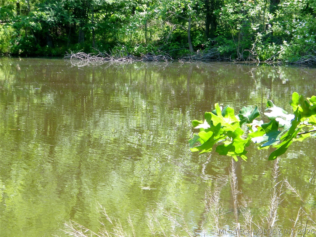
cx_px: 158
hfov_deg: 17.4
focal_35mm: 113
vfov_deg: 13.1
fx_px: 1032
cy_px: 118
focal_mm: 20.1
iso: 80
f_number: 4.7
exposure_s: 1/125
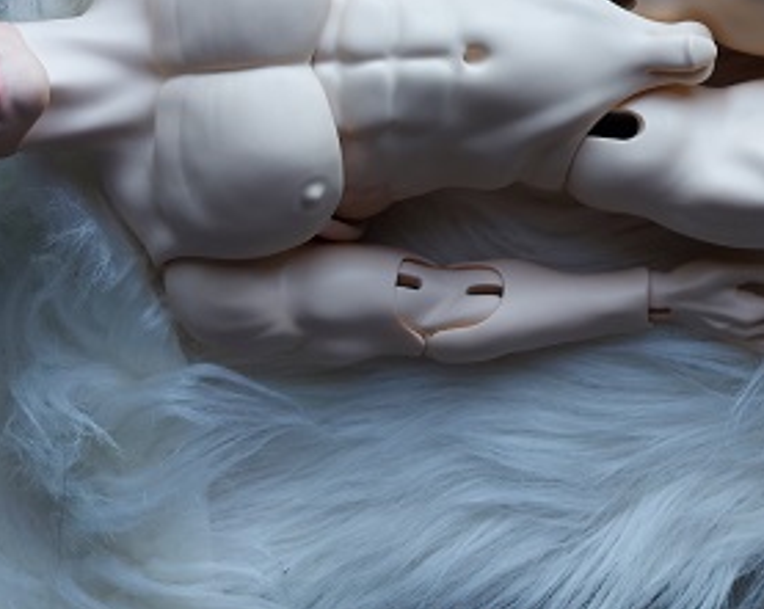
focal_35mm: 55
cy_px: -51
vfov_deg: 25.6
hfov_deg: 32.8
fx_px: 1242
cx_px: 659
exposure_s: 1/50
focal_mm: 5.23
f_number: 1.8
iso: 40
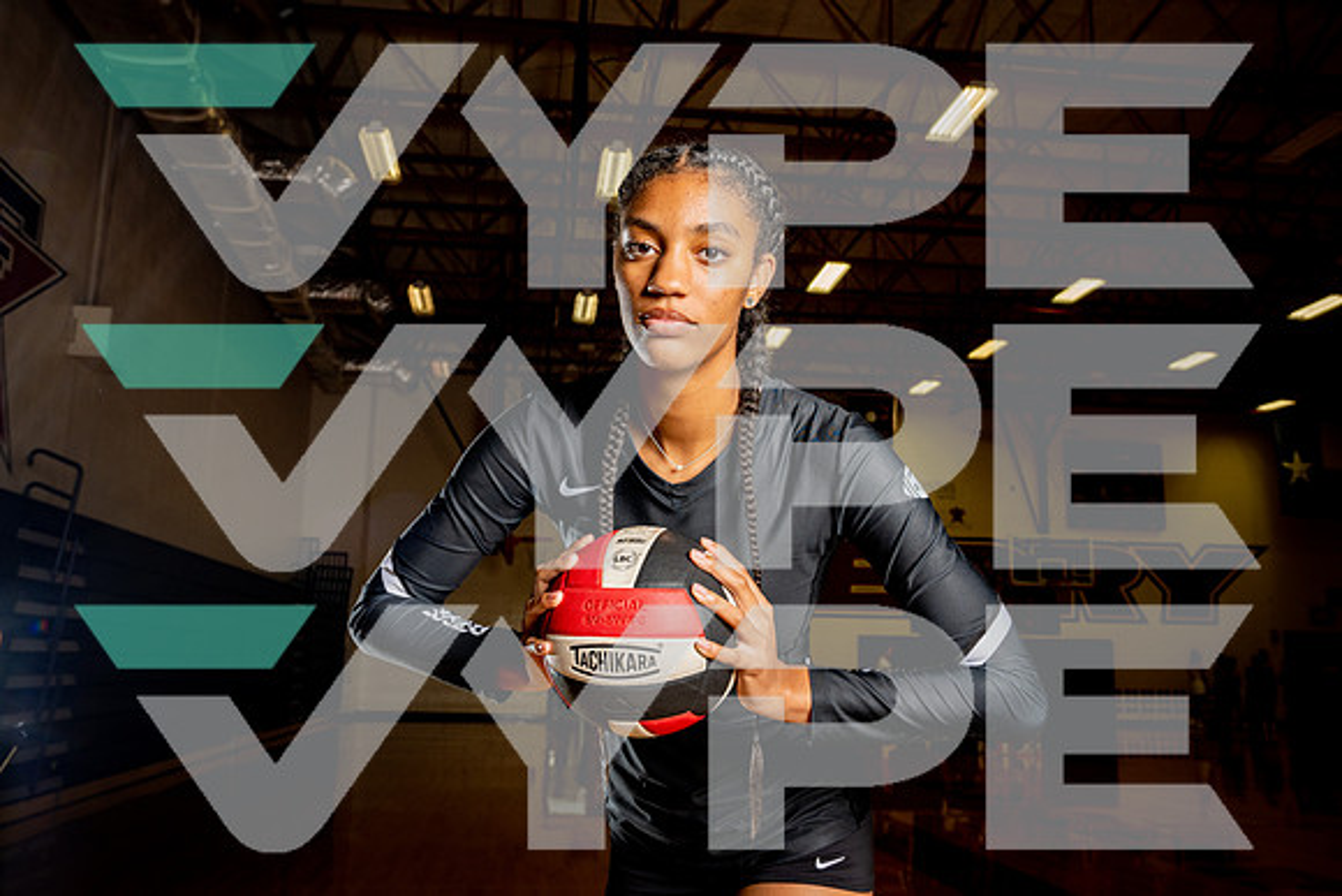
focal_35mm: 31
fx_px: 1156
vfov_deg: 42.3
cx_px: 671
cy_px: 448
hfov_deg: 60.3
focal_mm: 31
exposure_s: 1/250
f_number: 7.1
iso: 400
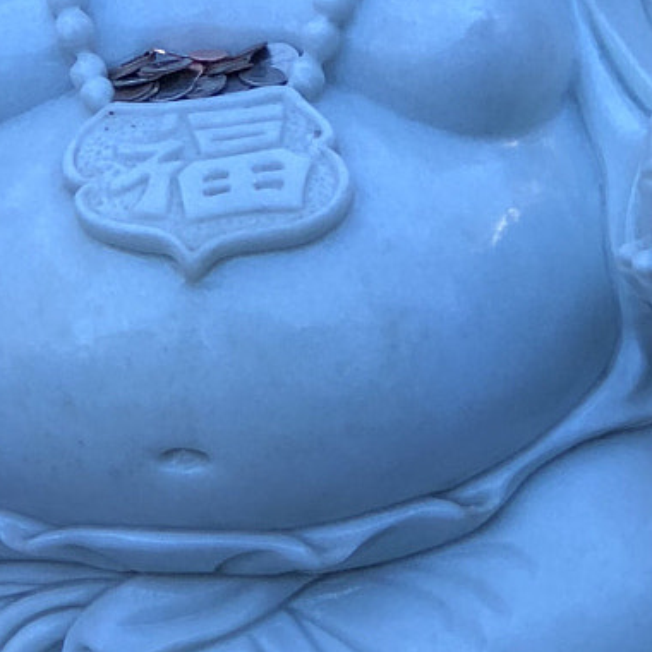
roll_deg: +0.2
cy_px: -46
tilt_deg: -2.6
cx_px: 213
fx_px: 4518
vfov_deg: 8.2
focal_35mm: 212
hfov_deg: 8.2
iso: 80
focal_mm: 6.6
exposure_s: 1/120
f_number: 2.8
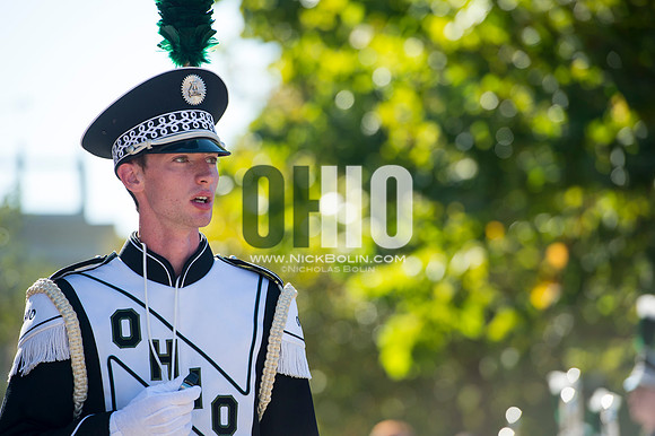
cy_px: 218
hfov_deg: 10.3
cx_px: 328
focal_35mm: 200
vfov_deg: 6.9
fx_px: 3637
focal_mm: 200
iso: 200
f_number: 4.5
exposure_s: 1/1000
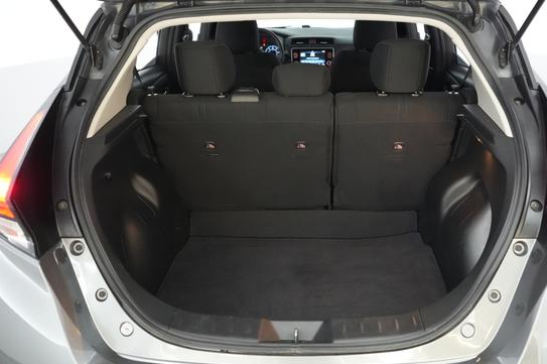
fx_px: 501
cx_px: 305
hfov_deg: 57.1
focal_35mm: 33
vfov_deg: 39.9
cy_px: 199
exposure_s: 1/160
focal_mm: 28
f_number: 2.8
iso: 10000
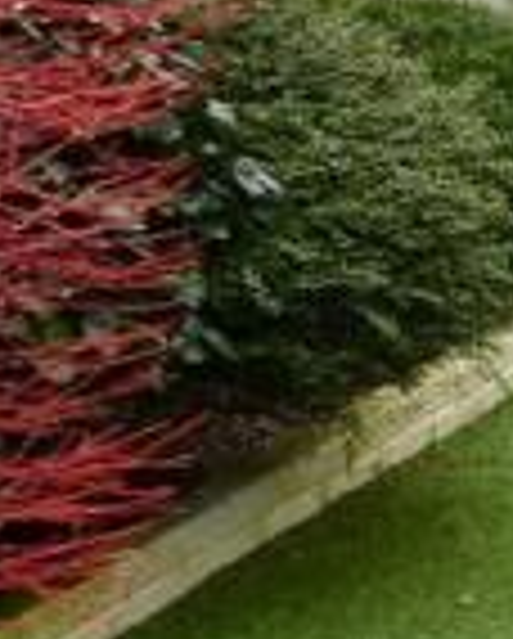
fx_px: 1894
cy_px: 245
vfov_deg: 19.1
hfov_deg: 13.0
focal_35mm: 100
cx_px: 1082
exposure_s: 1/60
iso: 160
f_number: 2.8
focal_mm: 4.5
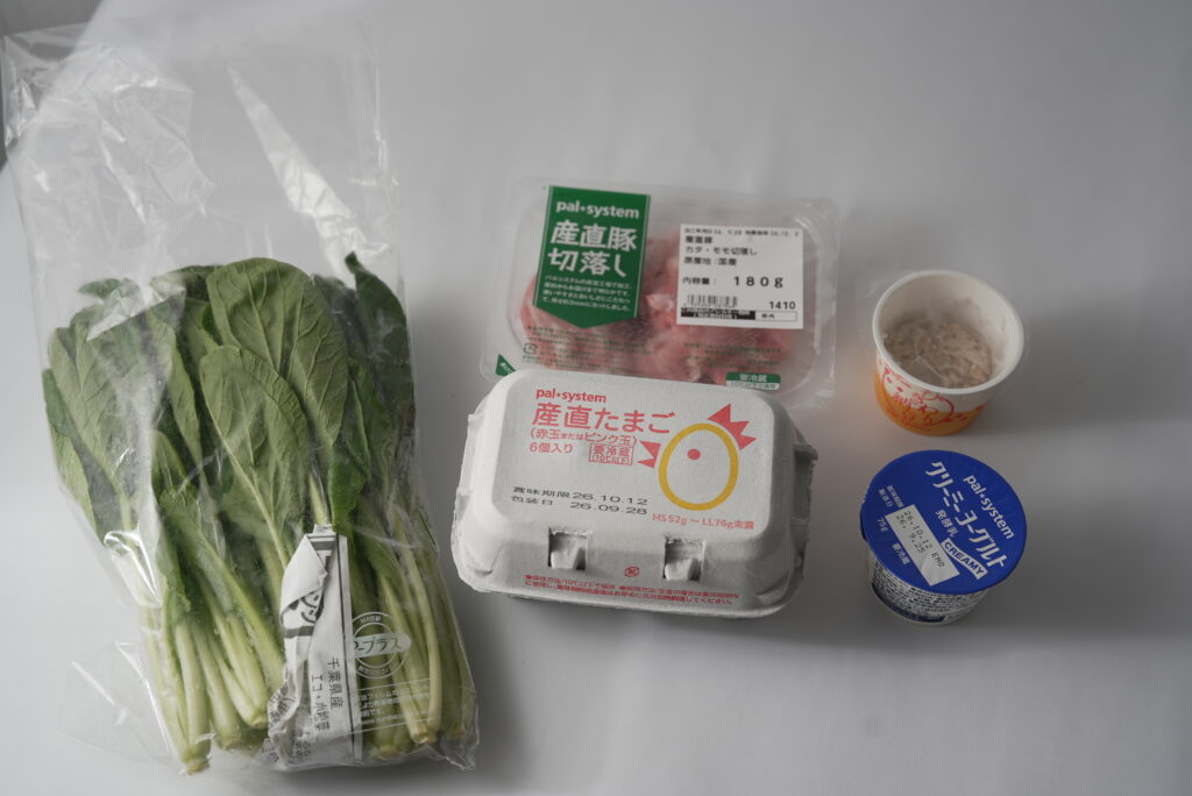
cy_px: 398
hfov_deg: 39.6
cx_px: 596
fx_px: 1656
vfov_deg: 27.0
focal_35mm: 50
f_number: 4
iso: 160
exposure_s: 1/400
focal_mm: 50
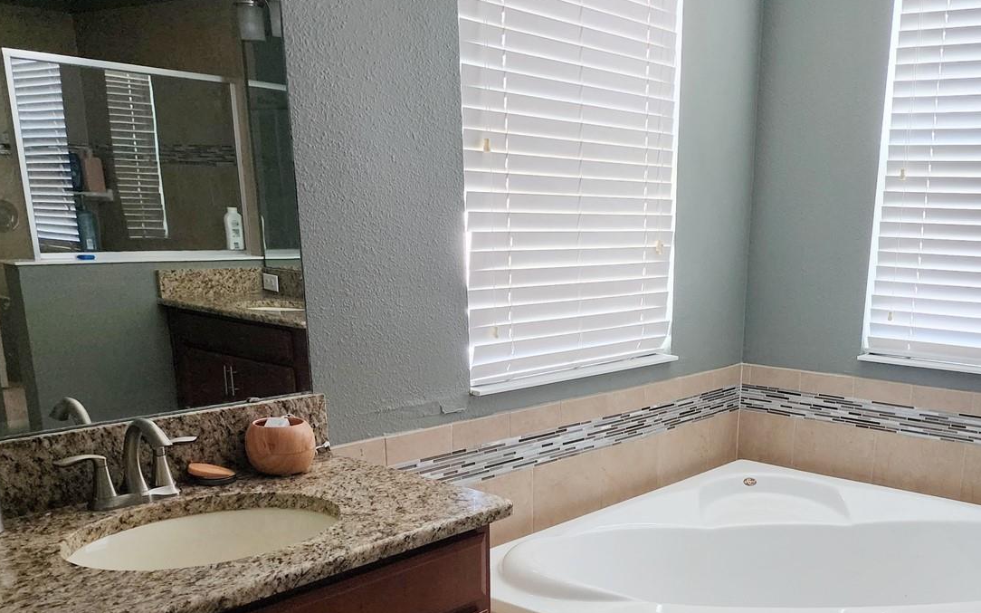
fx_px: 962
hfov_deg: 52.8
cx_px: 671
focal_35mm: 36
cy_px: 493
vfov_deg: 34.2
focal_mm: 6.4
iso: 640
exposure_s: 1/120
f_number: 1.8
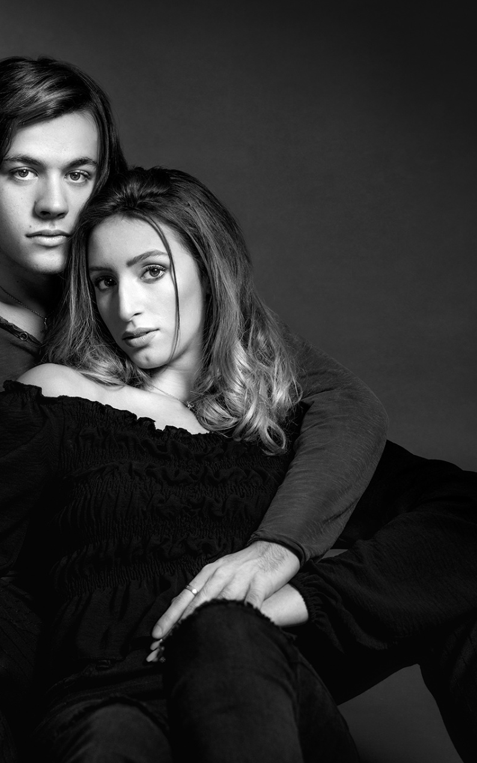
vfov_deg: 26.8
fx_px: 1602
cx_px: 26
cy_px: 382
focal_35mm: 77
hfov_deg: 16.7
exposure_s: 1/250
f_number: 6.3
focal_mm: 50
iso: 100
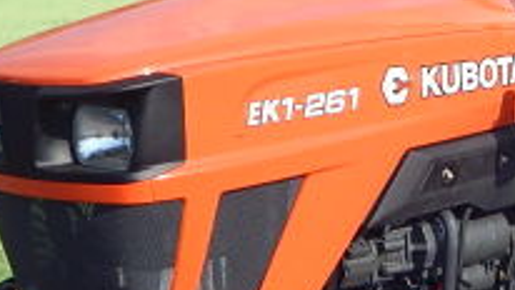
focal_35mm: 161
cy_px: 30
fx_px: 2199
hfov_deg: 13.1
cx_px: 562
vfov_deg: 7.5
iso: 125
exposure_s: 1/1500
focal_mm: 6.8
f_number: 3.4
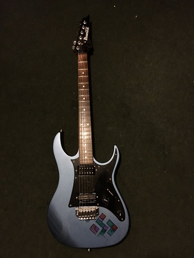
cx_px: 97
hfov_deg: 48.2
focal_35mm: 29
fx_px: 217
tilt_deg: -78.9
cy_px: 129
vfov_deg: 61.7
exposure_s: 1/15
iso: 250
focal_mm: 4.15
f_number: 2.2
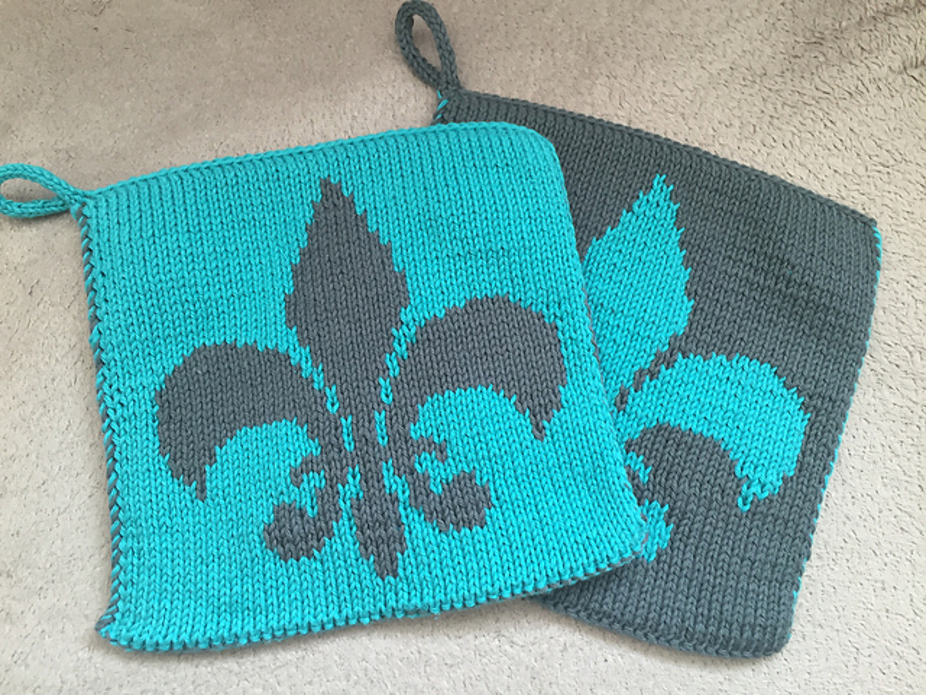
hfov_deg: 61.7
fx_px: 776
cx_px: 463
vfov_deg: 48.2
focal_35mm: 29
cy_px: 348
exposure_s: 1/33
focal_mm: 4.15
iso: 80
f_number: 2.2
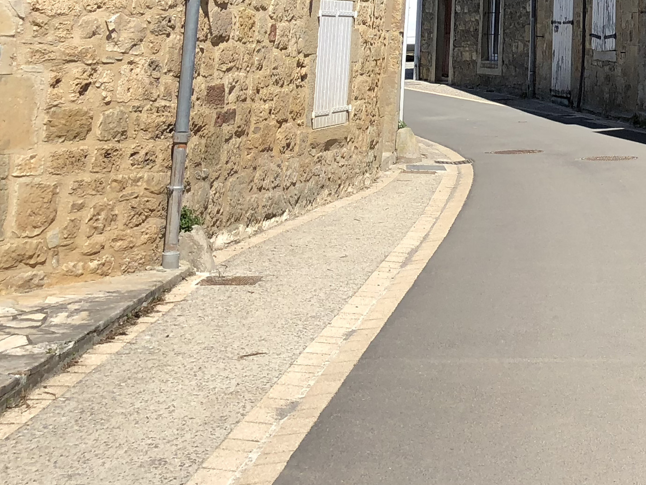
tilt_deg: +9.9
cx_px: 750
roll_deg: +0.6
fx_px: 1530
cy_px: -205
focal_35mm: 82
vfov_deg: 16.6
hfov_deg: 22.2
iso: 20
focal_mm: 4
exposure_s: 1/1600
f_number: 1.8
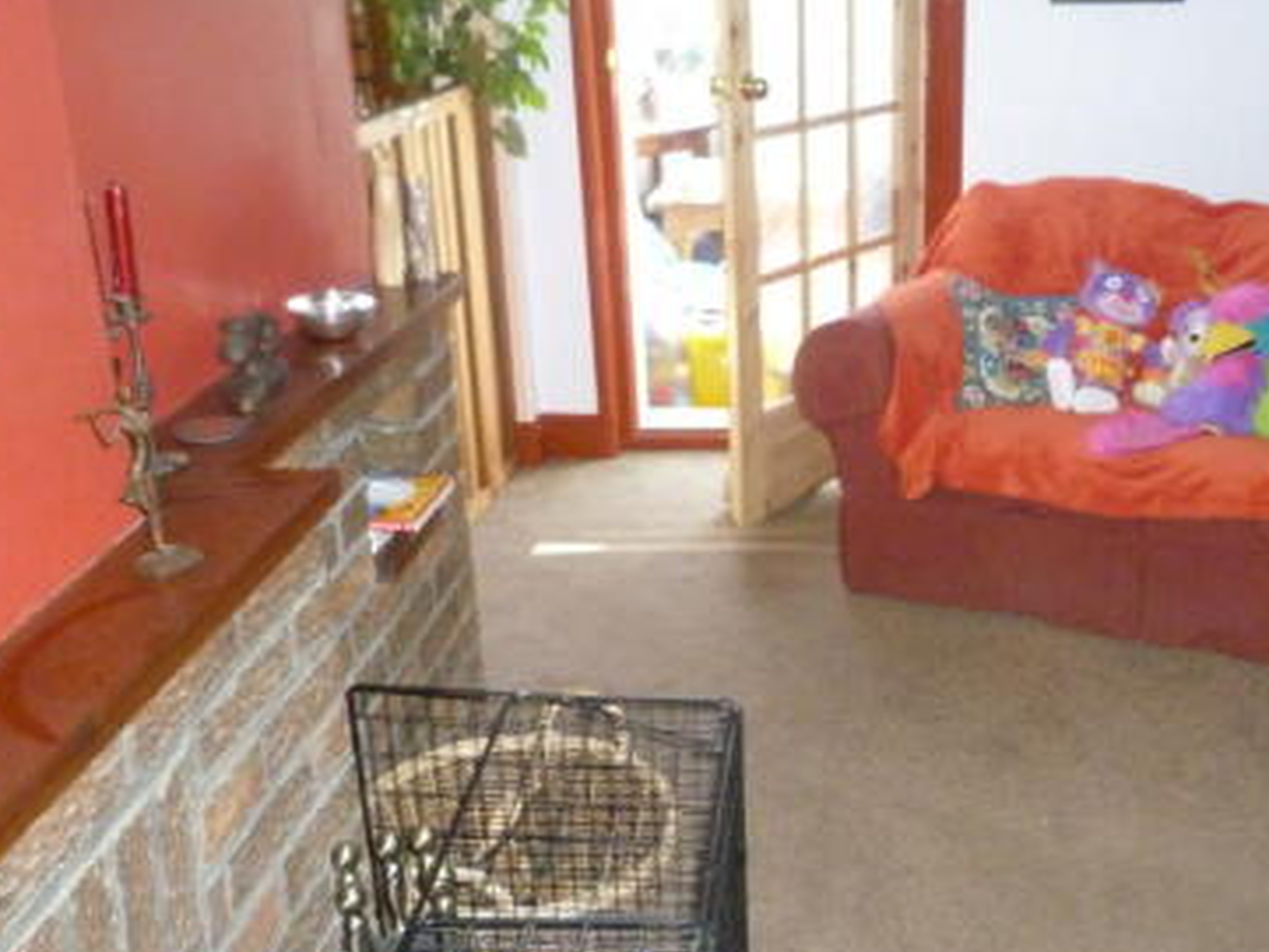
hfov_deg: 44.0
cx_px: 863
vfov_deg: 34.3
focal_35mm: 42
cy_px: 536
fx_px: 1540
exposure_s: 1/30
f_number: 2.8
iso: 640
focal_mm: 4.5
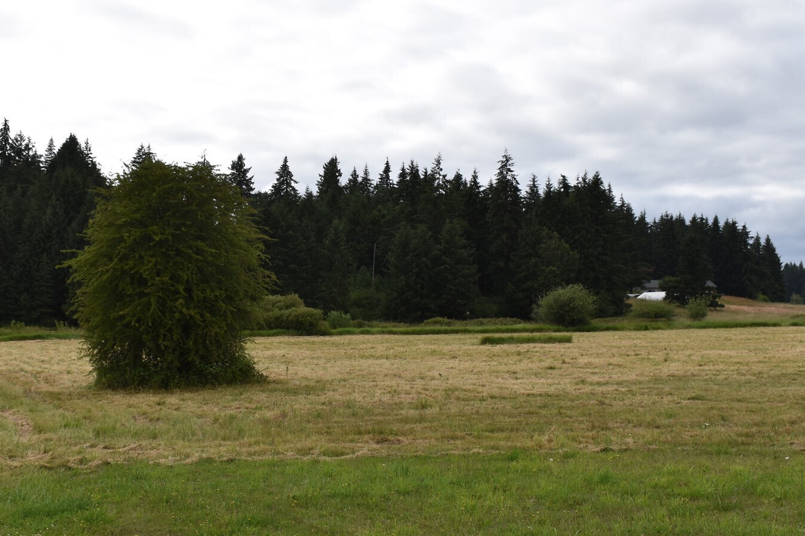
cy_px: 276
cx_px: 344
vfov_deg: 27.5
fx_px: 1095
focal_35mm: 49
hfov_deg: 40.3
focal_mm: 26
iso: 100
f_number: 10
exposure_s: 1/200
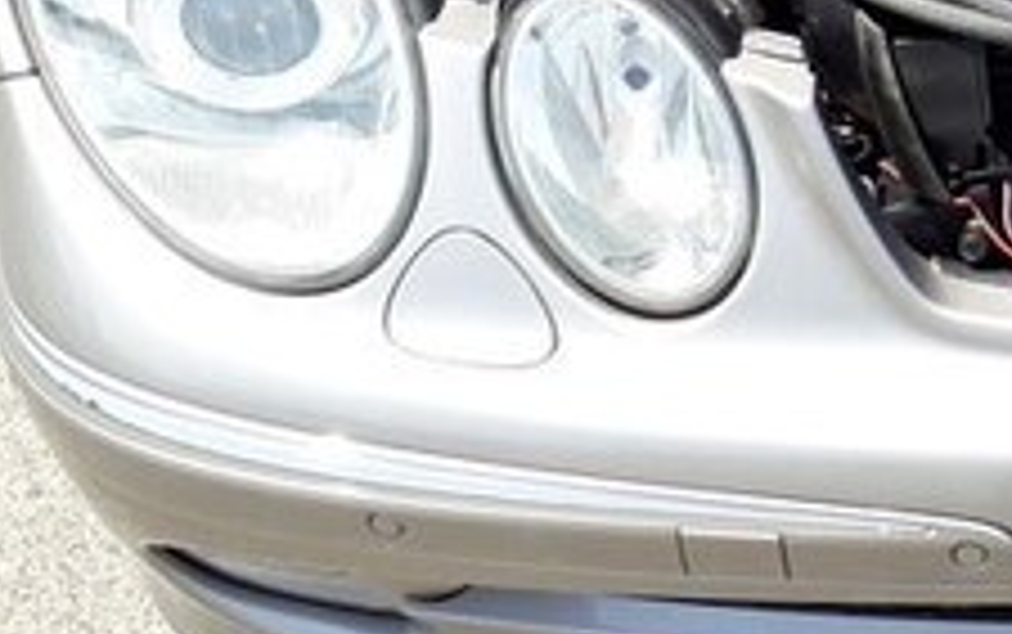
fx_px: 2318
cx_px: 1372
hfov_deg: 21.8
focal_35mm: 84
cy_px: -169
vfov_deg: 14.9
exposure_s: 1/529
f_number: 1.9
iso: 40
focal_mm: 3.6
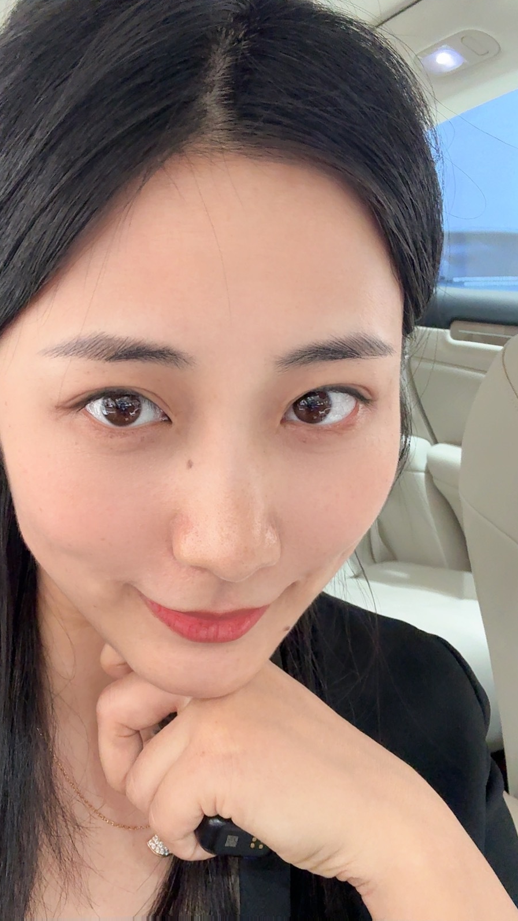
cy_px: 458
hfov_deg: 35.4
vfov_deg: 59.5
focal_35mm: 33
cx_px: 181
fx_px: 806
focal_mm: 2.69
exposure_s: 1/60
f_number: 1.9
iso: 250
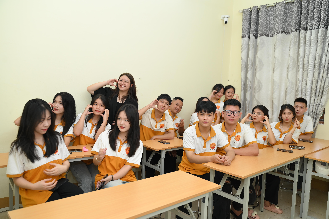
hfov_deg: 65.5
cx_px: 164
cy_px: 110
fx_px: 256
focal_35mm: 28
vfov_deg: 46.3
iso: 400
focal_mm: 28
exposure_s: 1/125
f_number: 3.5
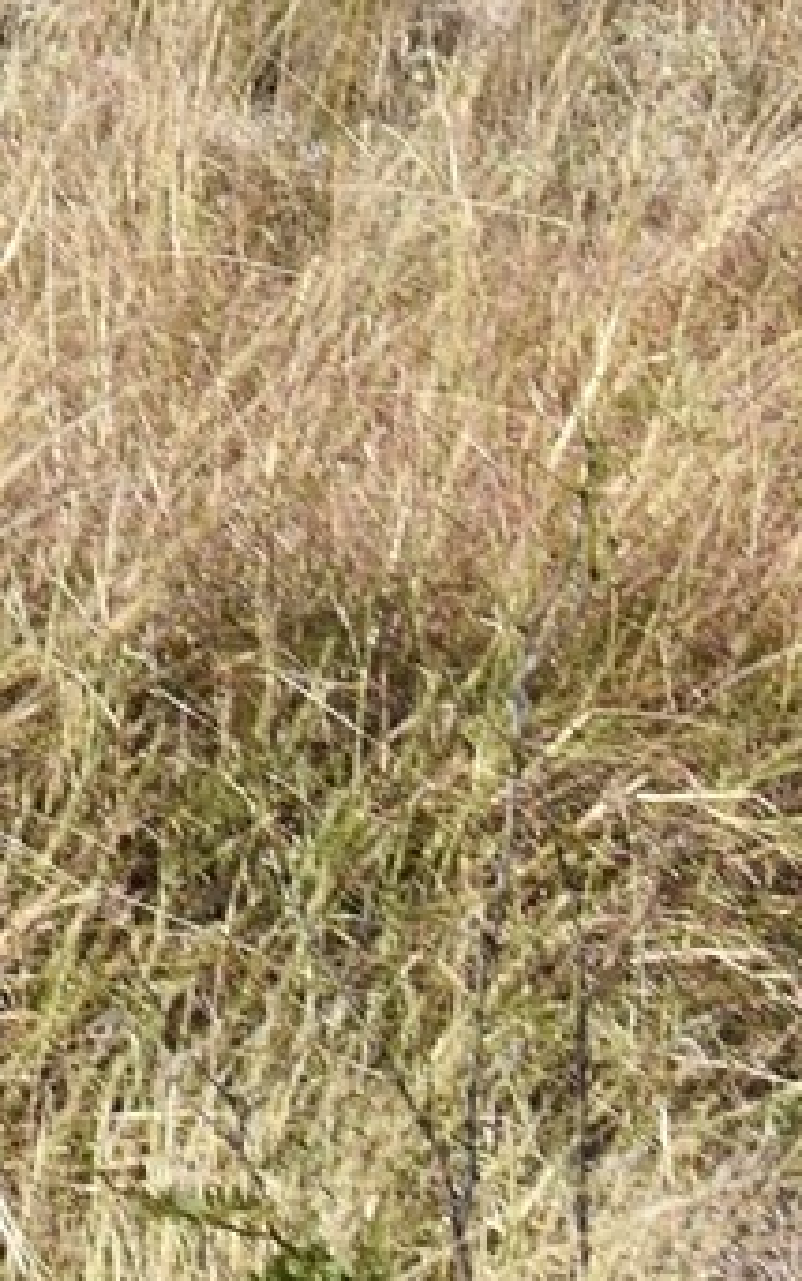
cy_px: -861
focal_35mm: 533
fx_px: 18632
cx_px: -2949
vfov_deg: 3.9
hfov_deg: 2.4
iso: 100
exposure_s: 1/320
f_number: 9
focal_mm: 55
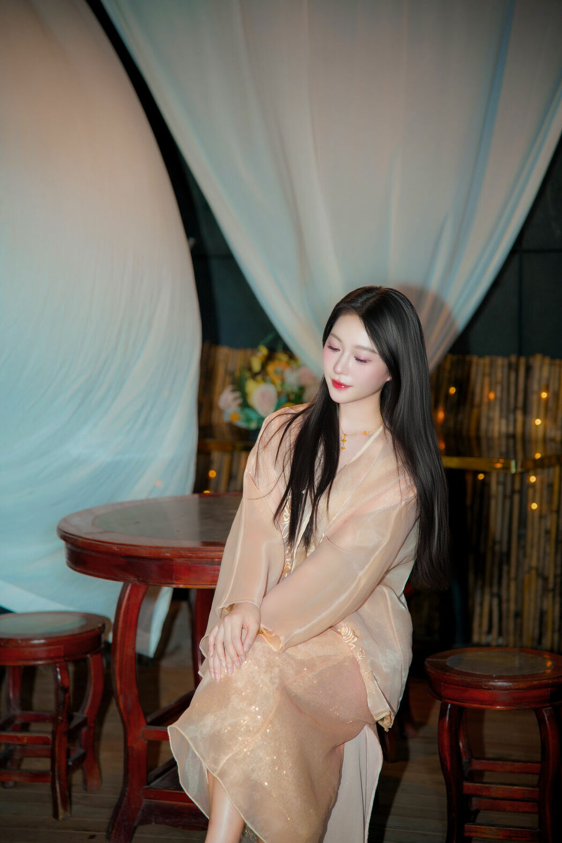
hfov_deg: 18.2
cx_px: 281
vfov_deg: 27.0
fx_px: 1756
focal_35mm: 75
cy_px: 422
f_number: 2.8
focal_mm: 75
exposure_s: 1/80
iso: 500
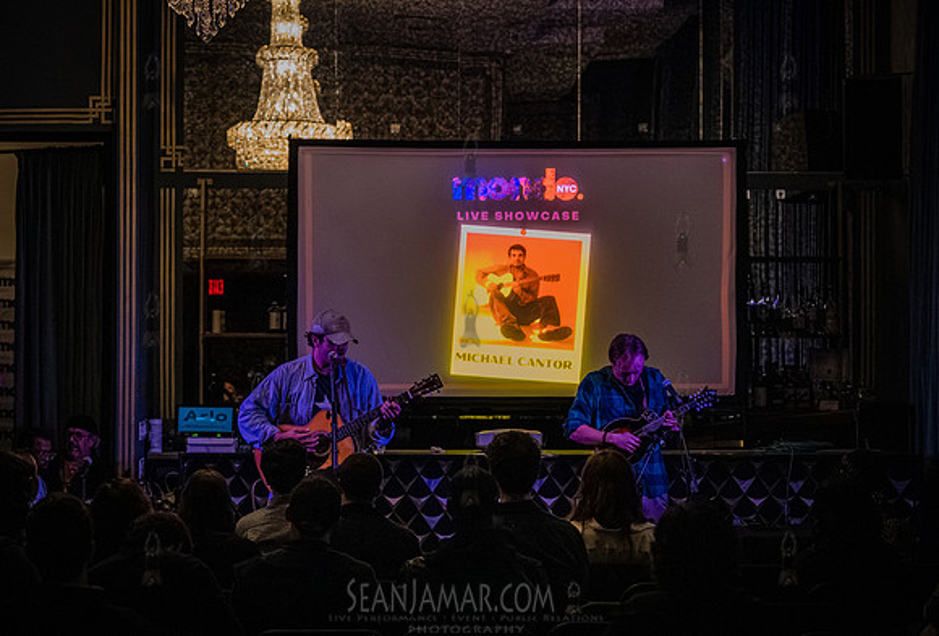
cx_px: 411
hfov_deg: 21.7
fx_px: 2449
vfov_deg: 14.8
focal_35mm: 93
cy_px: 295
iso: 16000
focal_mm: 82
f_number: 3.2
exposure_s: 1/320
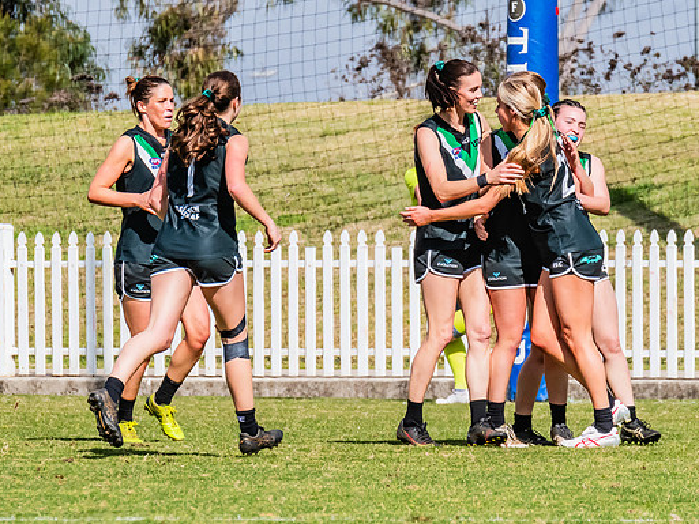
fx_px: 19471
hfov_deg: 2.1
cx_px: 506
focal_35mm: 964
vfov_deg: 1.5
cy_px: 239
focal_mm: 420
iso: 800
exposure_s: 1/1250
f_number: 14
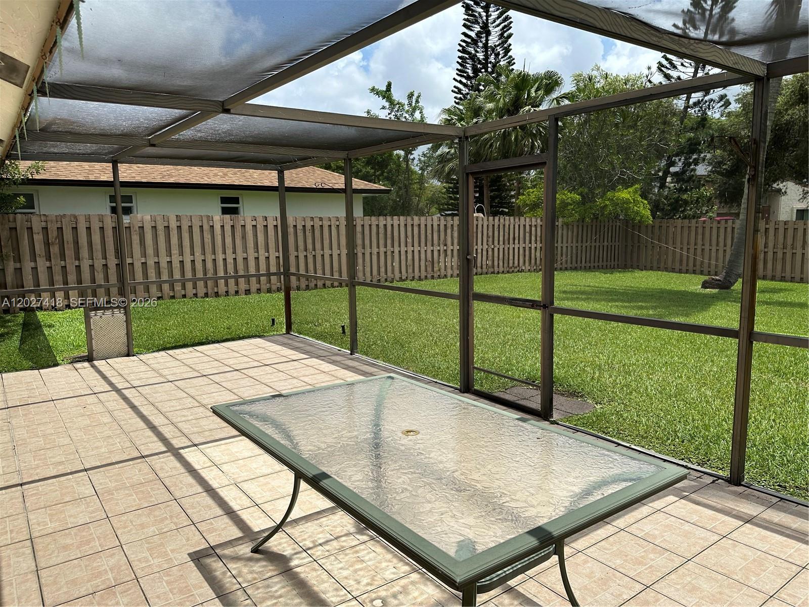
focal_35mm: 24
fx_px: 561
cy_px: 304
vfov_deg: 56.8
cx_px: 404
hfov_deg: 71.6
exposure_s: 1/5848
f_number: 1.78
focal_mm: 6.86
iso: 80
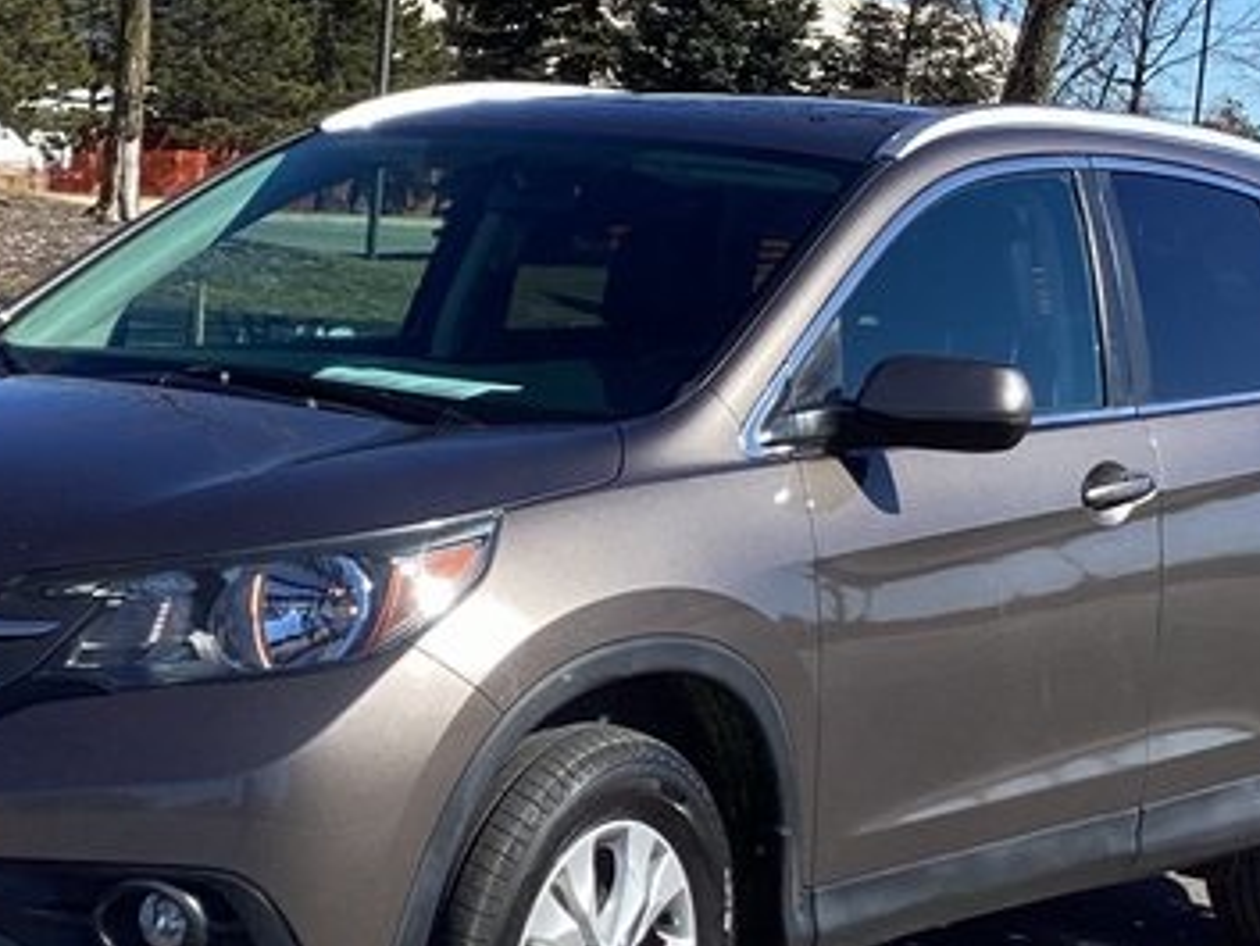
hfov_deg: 21.7
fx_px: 3277
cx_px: 518
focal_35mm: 90
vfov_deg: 16.4
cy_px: 664
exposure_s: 1/1116
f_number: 2.4
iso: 25
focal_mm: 3.3
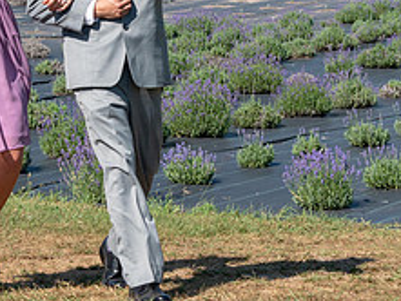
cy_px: 89
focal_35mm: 242
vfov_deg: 6.1
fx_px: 2805
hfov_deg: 8.2
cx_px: 148
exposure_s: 1/320
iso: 200
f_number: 9
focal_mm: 55
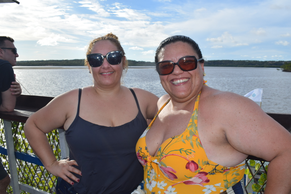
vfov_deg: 41.7
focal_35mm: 32
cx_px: 146
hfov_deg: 59.5
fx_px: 255
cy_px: 97
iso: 100
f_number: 10
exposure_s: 1/200
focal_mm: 21
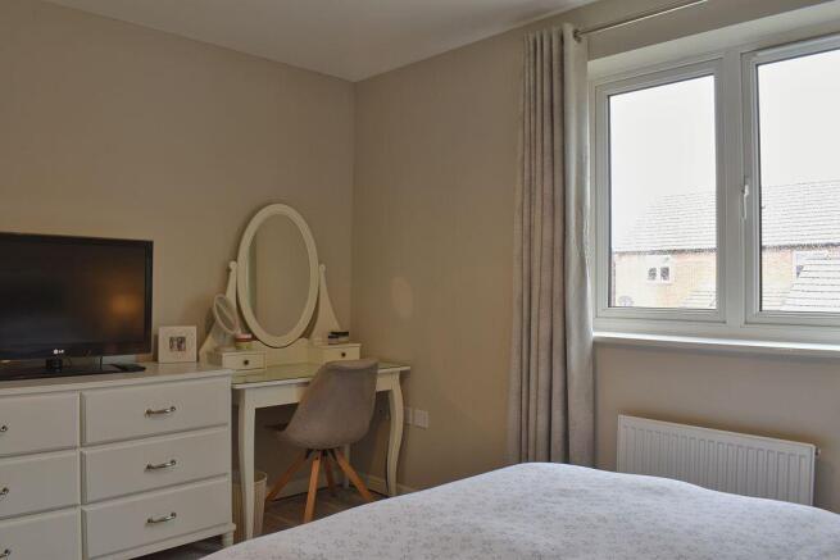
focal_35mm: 27
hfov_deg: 67.4
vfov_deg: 48.0
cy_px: 280
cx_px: 420
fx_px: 630
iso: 100
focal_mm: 18
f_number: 13
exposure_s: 1/3
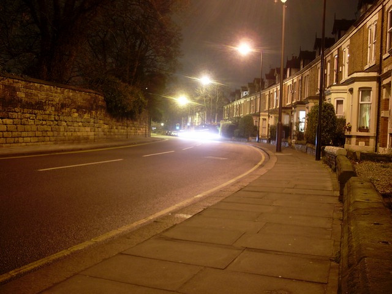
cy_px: 147
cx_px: 196
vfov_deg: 37.7
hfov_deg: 49.0
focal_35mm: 38
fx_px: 430
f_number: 3
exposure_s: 4
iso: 80
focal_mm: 6.3
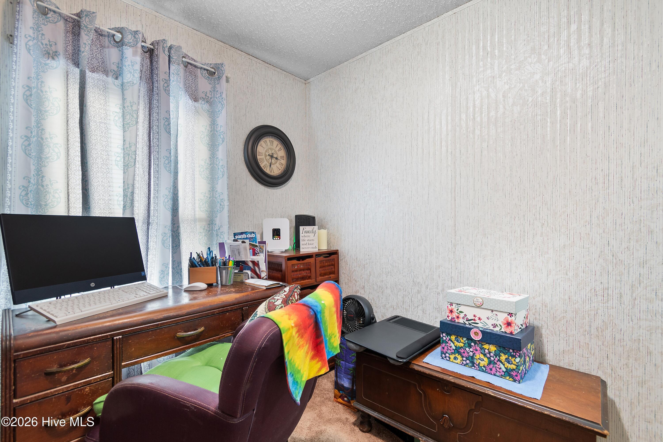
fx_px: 276
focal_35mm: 15
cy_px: 221
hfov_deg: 100.4
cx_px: 332
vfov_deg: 77.3
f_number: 4.5
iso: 100
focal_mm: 10
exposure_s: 1
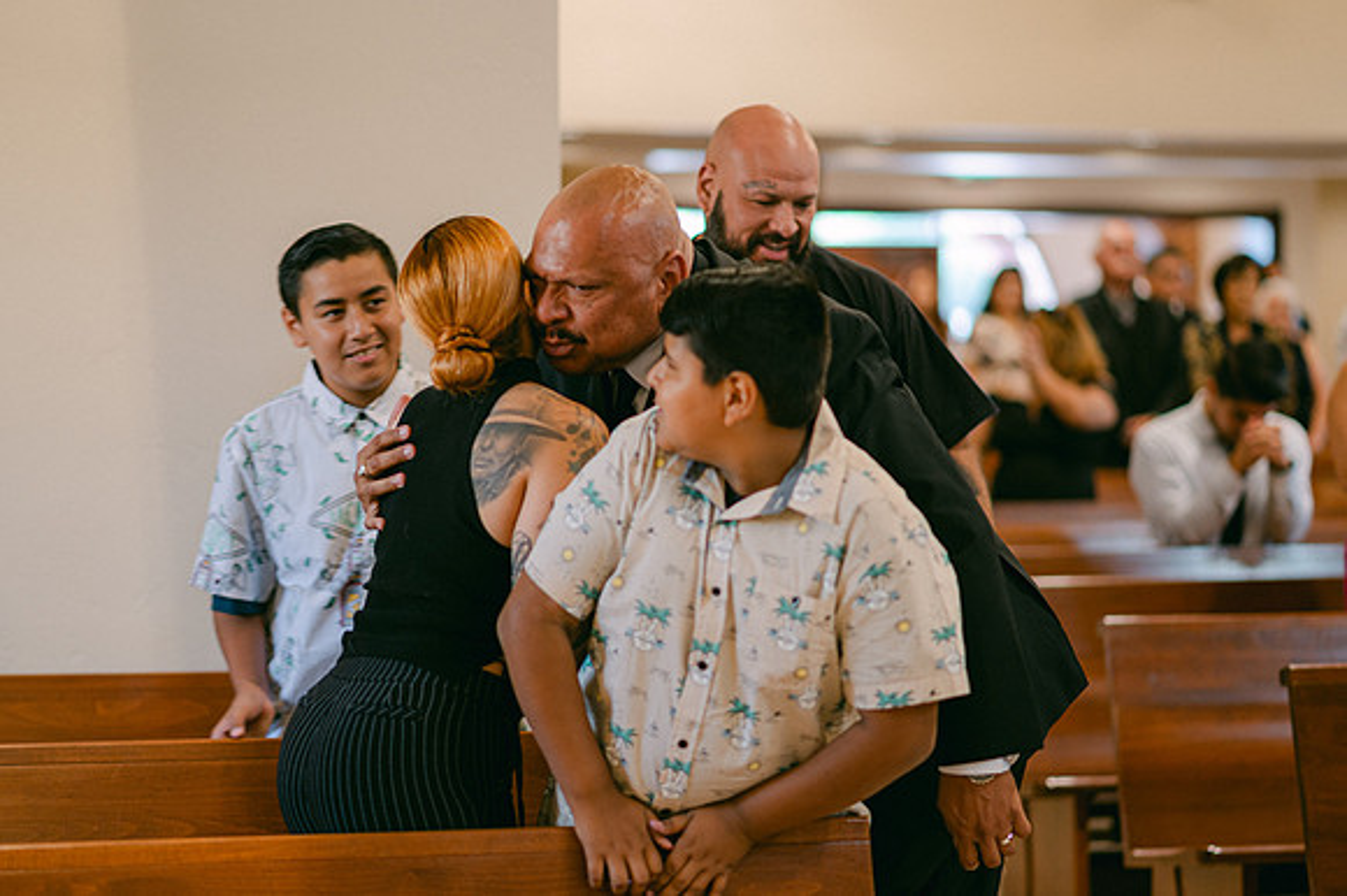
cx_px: 663
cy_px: 448
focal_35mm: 90
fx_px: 3366
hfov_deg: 22.6
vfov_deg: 15.2
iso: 320
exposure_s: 1/125
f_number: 1.8
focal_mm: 85
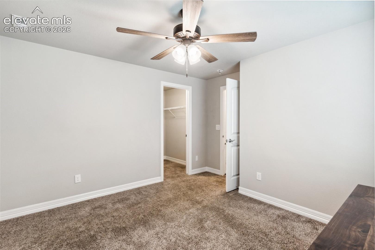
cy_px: 125
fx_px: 177
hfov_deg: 93.3
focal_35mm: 17
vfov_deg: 70.4
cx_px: 188
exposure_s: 1/6
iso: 400
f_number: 8
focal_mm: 17
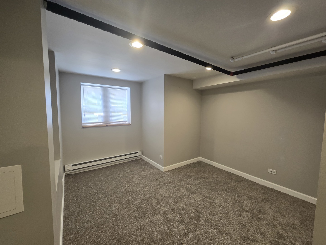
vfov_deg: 89.9
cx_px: 163
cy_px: 122
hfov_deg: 106.2
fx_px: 122
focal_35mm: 13
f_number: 2.2
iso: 100
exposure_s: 1/60
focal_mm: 2.2
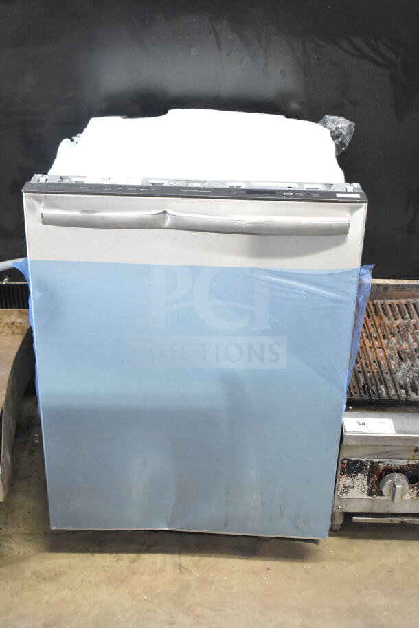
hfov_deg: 28.1
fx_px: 837
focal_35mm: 48
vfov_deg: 41.1
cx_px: 210
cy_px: 314
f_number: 4.5
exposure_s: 1/50
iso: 4500
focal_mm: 32
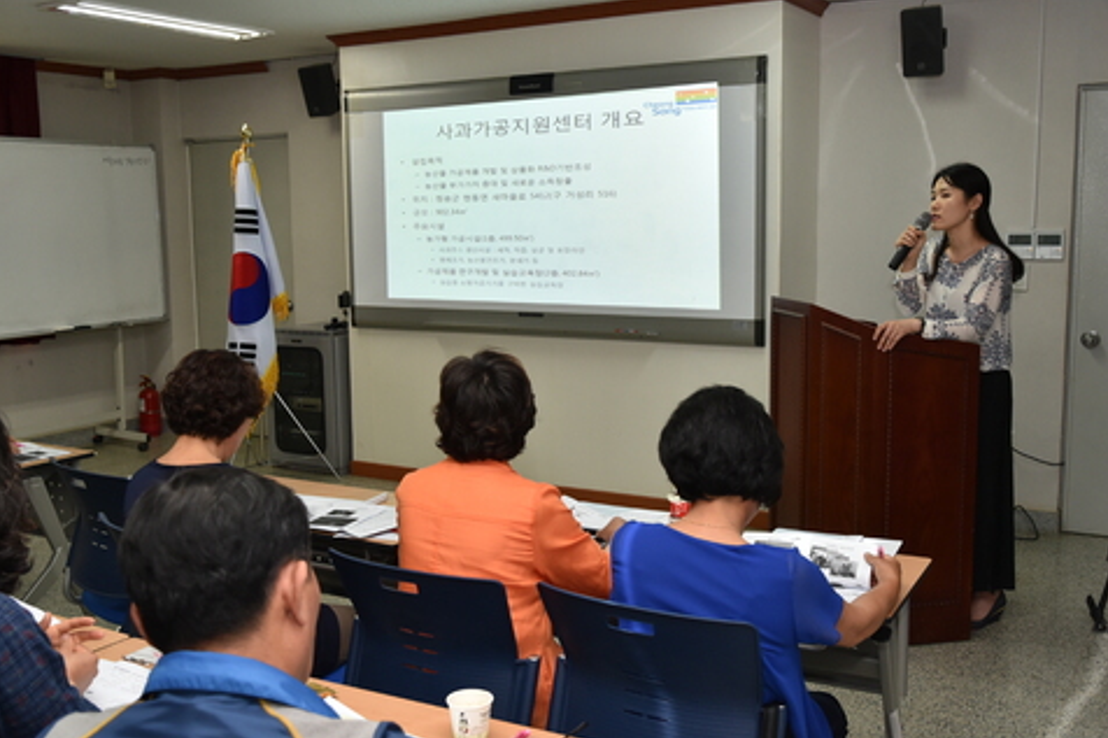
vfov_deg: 36.8
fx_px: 1108
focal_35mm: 36
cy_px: 370
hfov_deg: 53.1
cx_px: 542
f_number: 7.1
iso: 1600
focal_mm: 35
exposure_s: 1/125
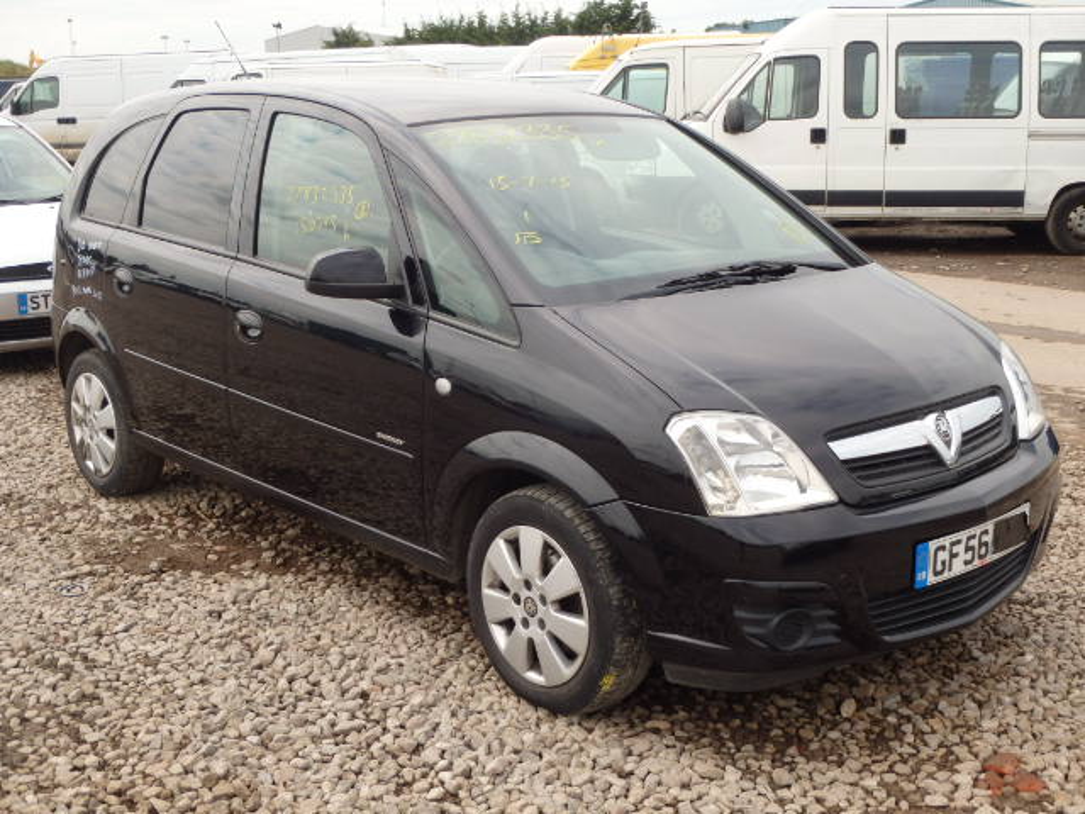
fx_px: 1348
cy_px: 407
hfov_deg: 43.9
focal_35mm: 43
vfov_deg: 33.6
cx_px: 542
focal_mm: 7.7
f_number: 4.8
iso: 125
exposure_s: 1/500
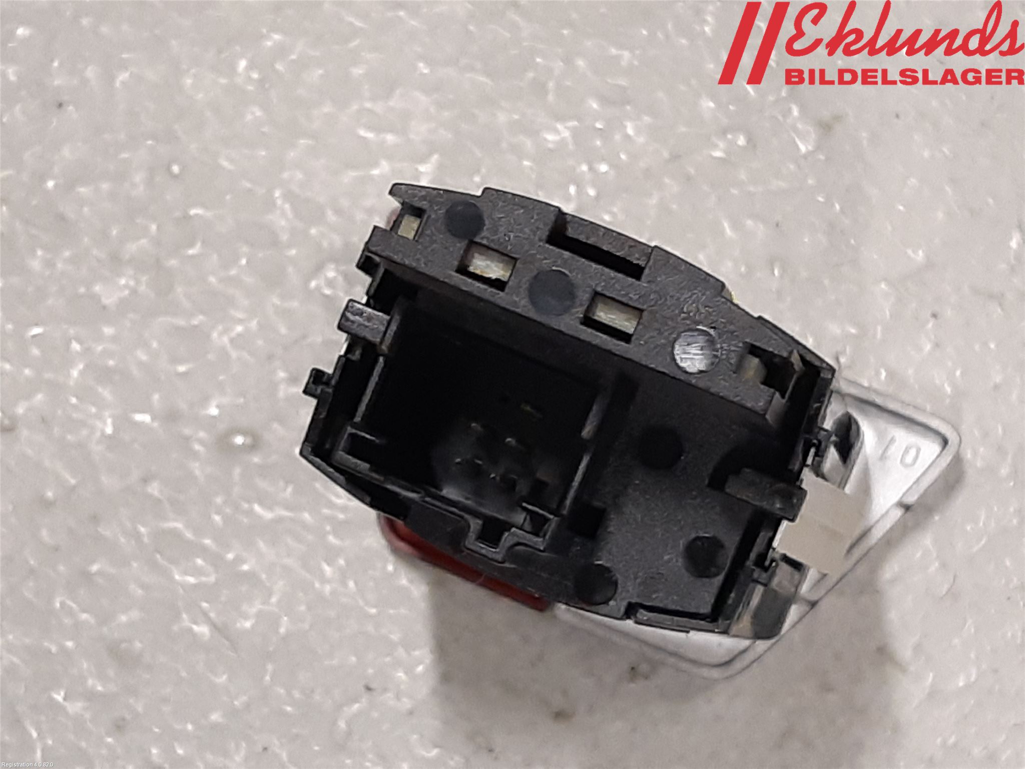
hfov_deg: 67.3
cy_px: 384
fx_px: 770
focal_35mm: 26
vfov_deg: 53.1
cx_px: 512
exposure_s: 1/50
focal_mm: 3.93
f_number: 1.7
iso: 160
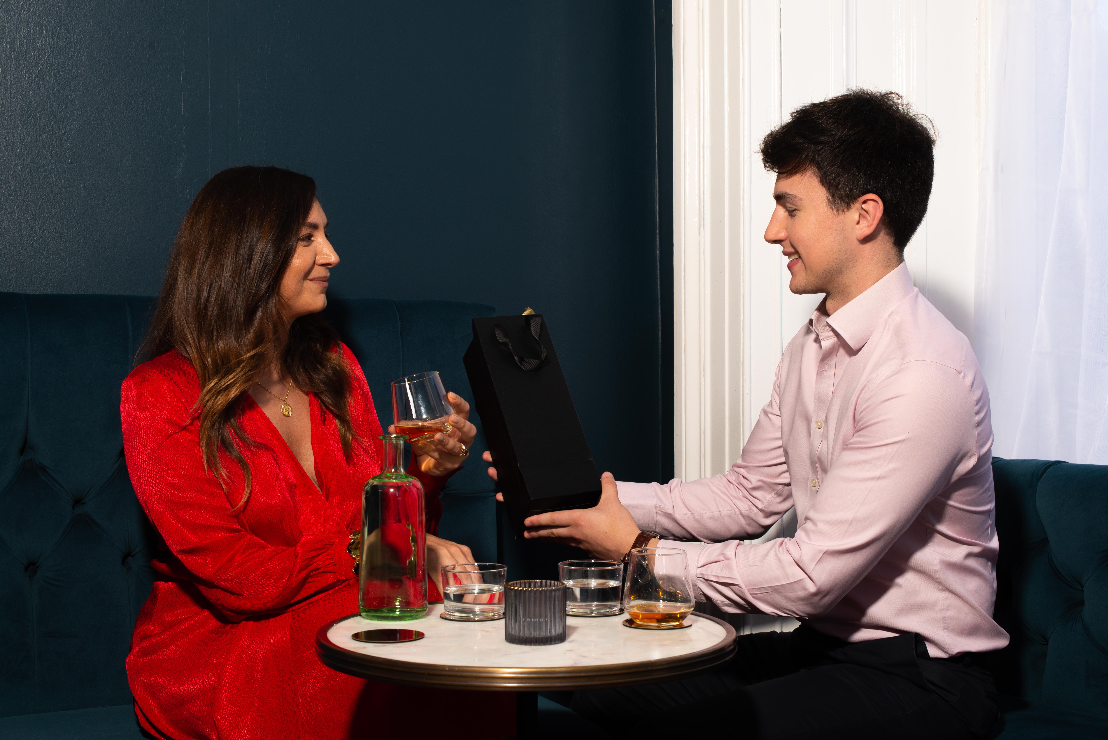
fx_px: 1539
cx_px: 554
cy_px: 370
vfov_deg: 27.0
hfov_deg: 39.6
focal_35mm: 50
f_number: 11
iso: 160
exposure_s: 1/125
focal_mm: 50
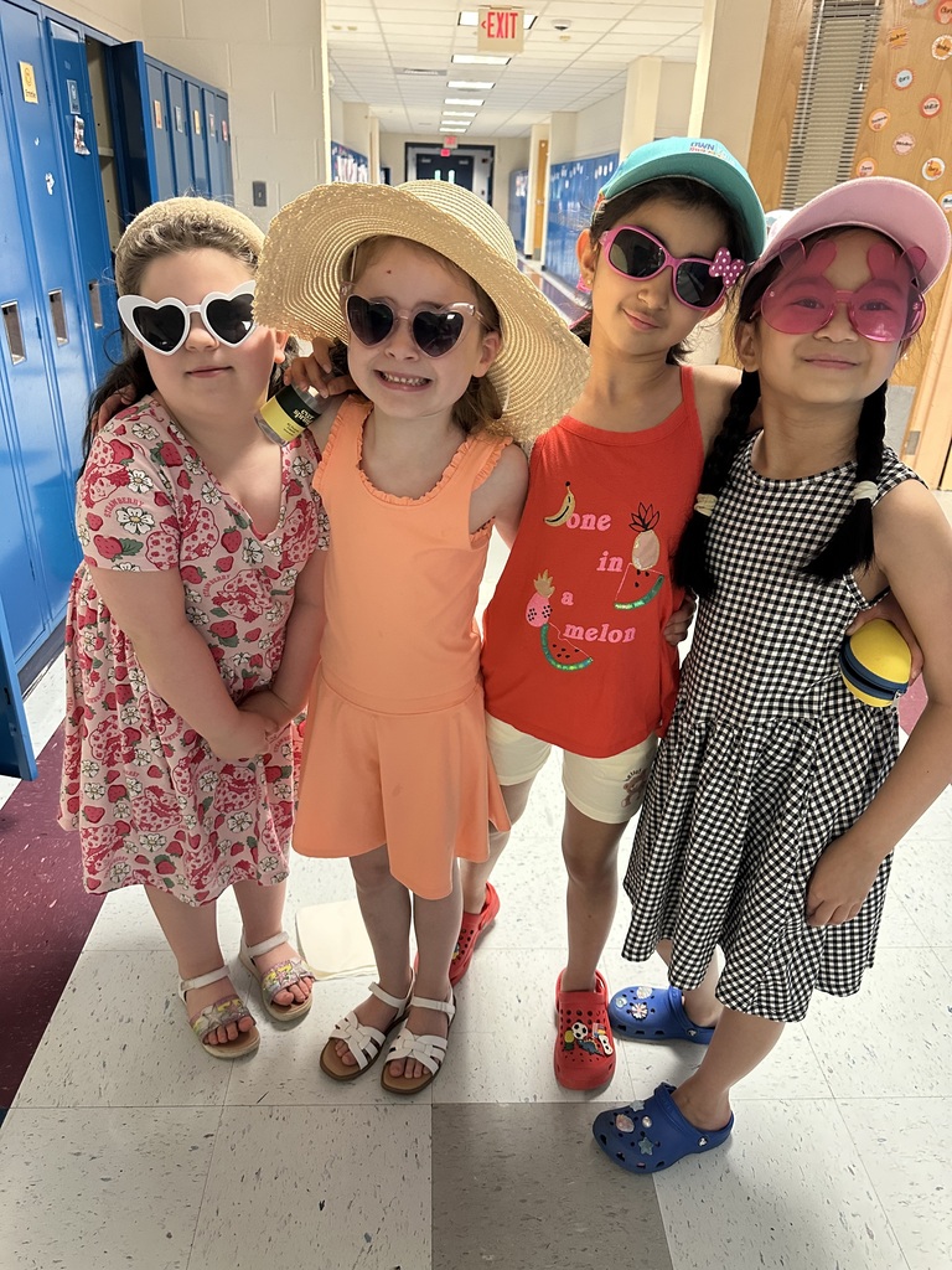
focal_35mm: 24
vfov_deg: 71.6
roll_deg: -1.9
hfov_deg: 56.8
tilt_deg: -26.5
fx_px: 880
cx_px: 476
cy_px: 635
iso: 500
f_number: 1.78
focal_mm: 6.86
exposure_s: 1/60
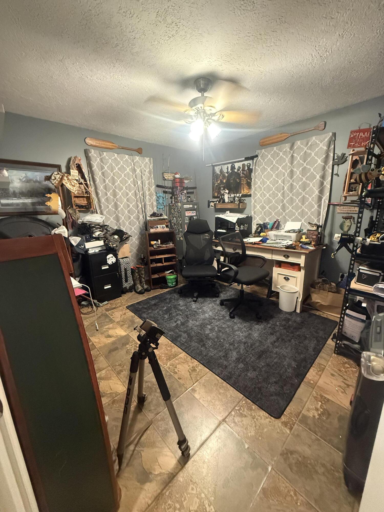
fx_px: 207
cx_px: 192
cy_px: 256
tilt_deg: -13.3
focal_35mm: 14
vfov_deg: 102.1
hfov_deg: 85.7
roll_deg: +1.1
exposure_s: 1/60
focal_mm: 2.22
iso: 1000
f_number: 2.2
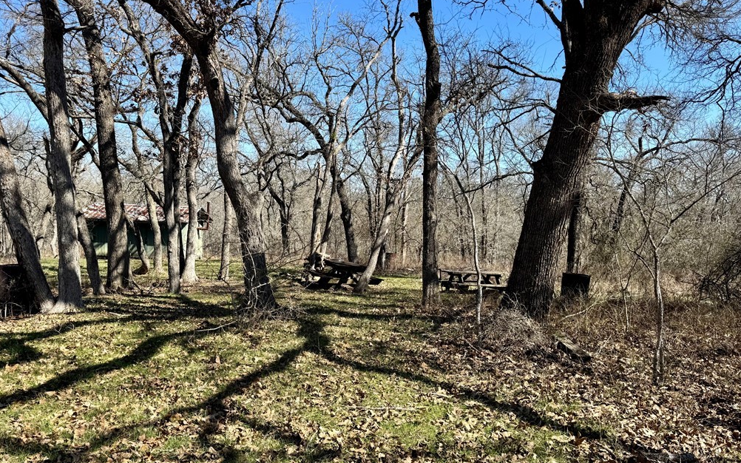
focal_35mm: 26
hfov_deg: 70.4
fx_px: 525
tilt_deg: -4.9
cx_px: 366
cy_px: 239
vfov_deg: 47.6
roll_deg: -2.4
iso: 80
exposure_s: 1/2604
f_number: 1.78
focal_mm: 6.76
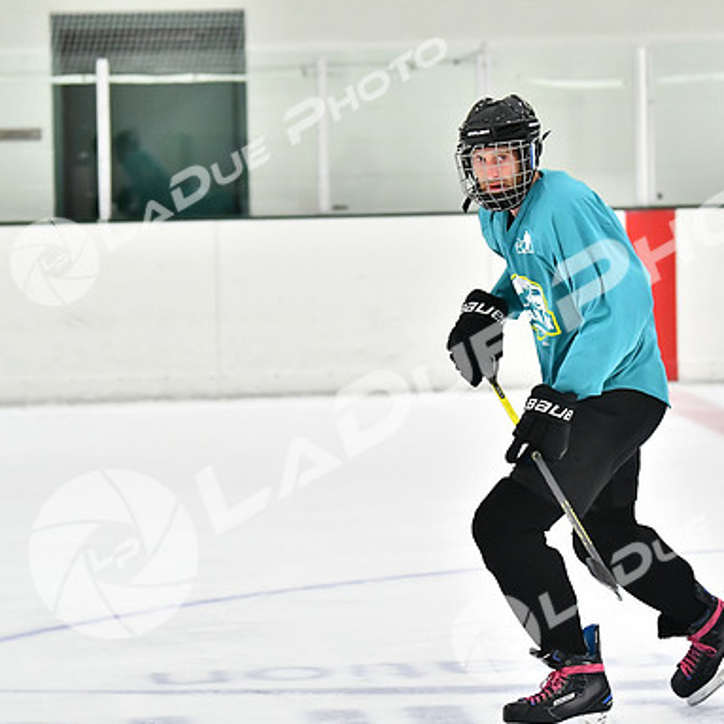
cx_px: 448
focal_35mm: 193
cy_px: 360
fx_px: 4567
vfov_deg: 9.1
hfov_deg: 9.1
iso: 6400
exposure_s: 1/1250
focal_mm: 100
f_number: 2.8
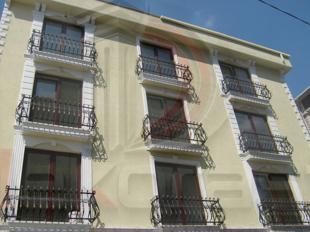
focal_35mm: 35
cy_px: 116
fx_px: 313
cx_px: 155
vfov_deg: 40.7
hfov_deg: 52.6
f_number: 7.1
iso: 80
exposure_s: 1/500
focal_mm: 5.8
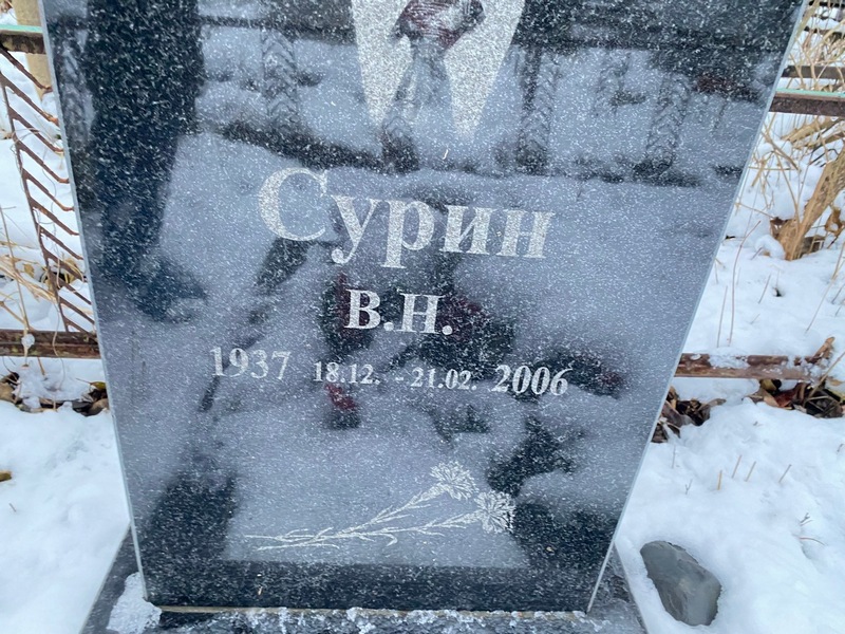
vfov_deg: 53.1
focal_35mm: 26
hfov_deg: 67.3
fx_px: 635
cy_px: 317
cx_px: 422
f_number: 1.8
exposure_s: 1/60
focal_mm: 4.25
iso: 320
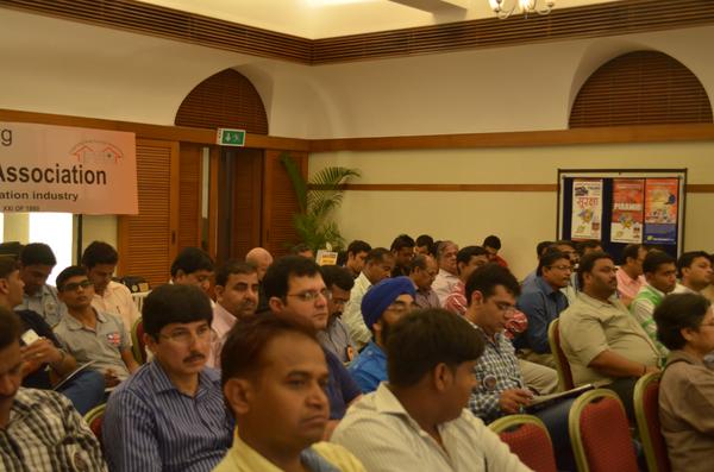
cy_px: 236
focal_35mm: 48
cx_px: 357
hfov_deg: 41.2
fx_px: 950
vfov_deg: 27.9
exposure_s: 1/50
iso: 1000
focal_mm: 32
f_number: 4.8
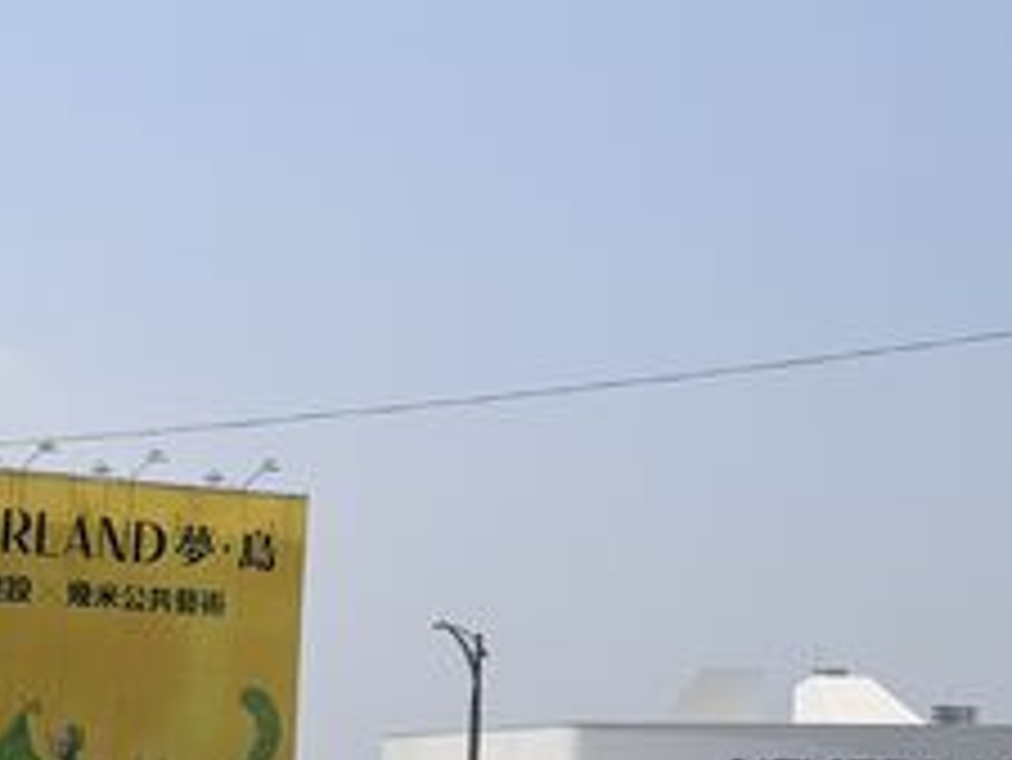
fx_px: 3744
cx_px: 913
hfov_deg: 15.2
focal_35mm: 128
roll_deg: -0.8
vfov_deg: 11.6
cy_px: 432
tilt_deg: +5.8
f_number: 1.78
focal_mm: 6.76
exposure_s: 1/11364
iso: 64
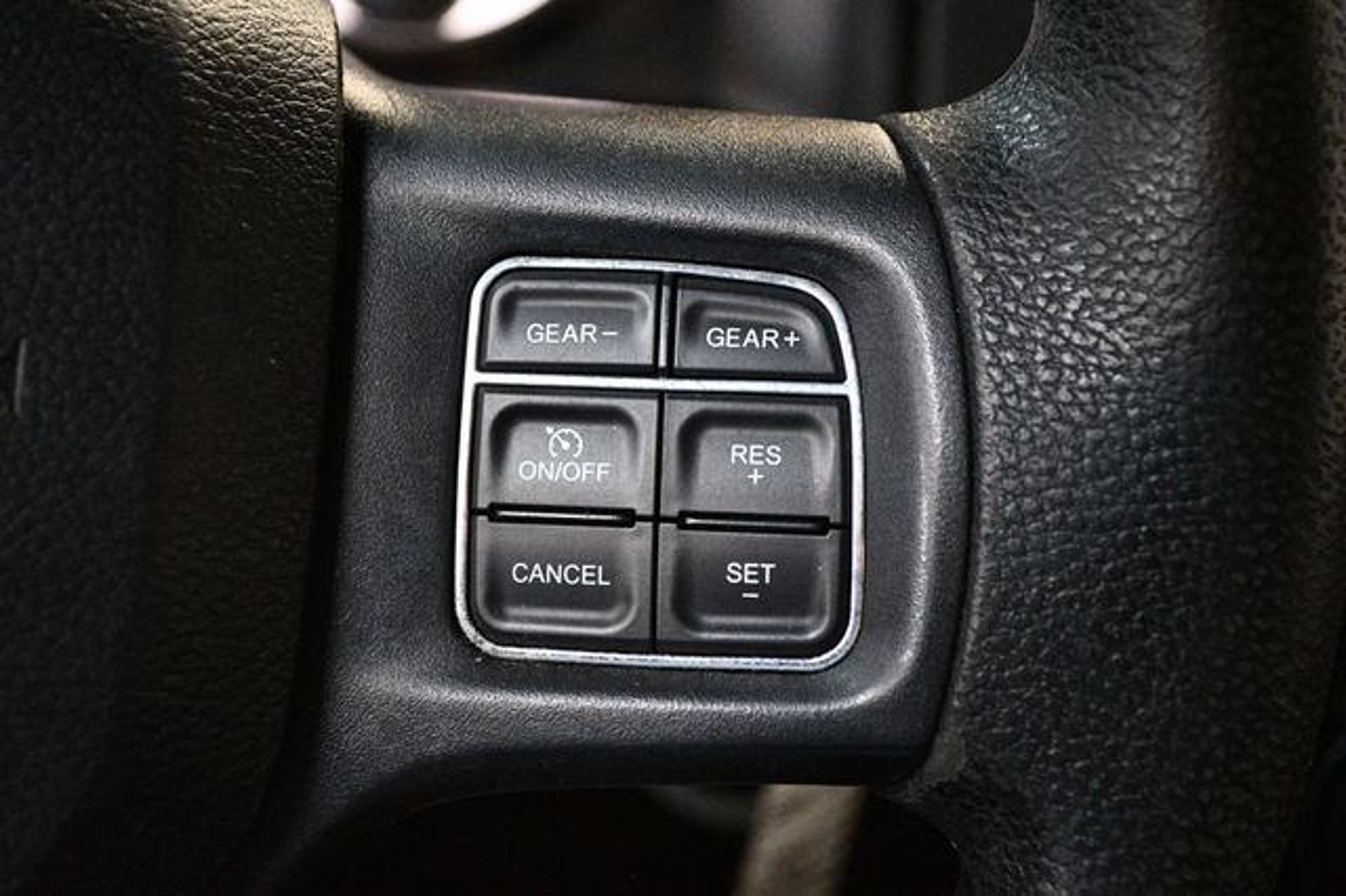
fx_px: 2354
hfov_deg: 31.9
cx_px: 673
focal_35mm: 63
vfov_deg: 21.5
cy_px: 448
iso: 6400
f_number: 5.3
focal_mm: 42
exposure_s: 1/60
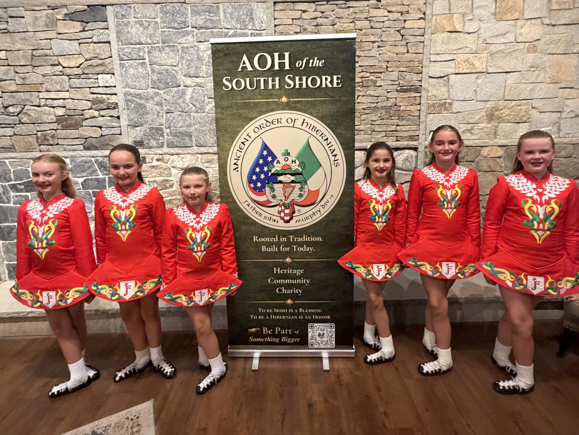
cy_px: 218
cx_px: 290
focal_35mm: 14
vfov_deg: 85.7
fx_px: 234
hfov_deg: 102.0
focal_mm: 2.22
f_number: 2.2
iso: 500
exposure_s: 1/60
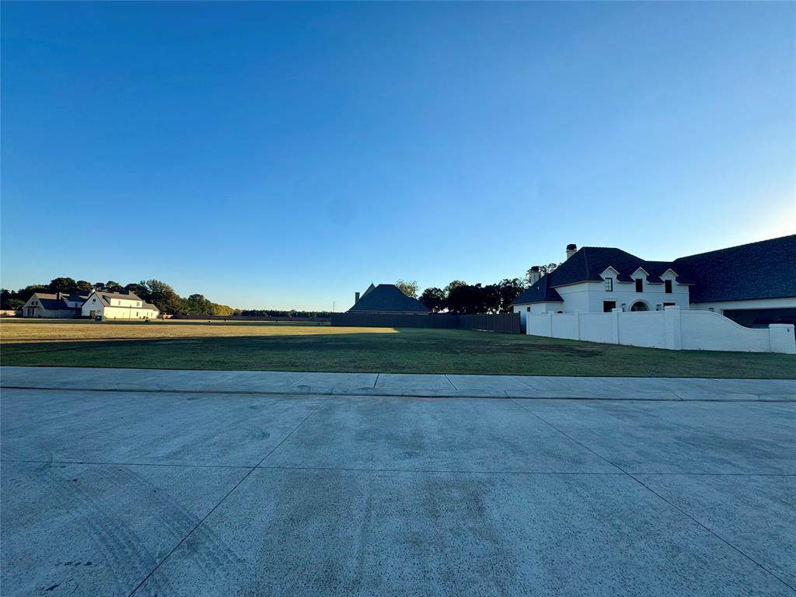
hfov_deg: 102.1
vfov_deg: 85.7
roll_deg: -1.6
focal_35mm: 14
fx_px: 322
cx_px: 398
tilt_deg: +4.0
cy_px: 298
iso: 50
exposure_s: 1/1323
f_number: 2.2
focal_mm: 2.22
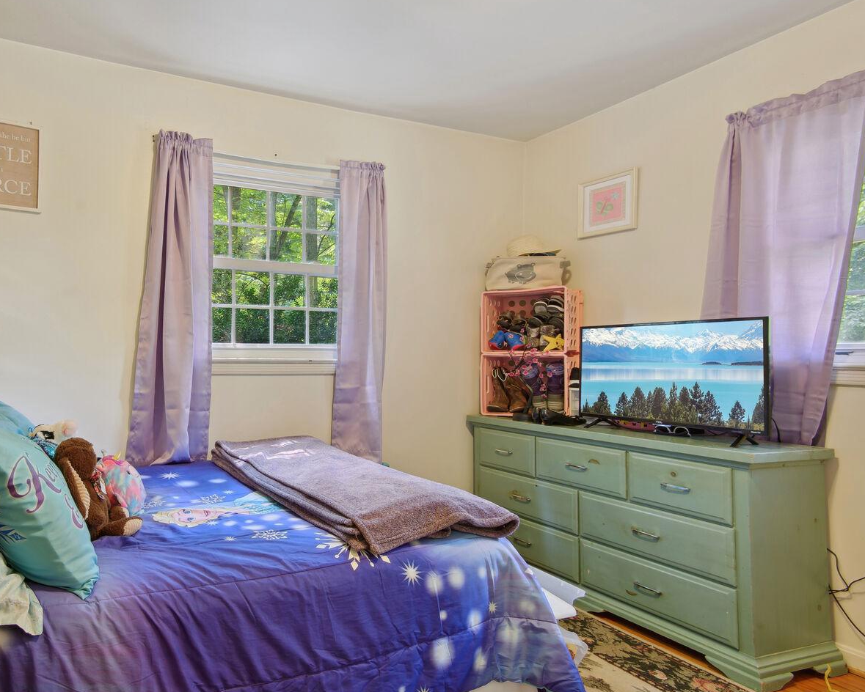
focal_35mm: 22
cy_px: 354
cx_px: 249
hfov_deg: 71.4
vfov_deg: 63.1
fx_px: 563
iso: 200
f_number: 8
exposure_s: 1/1.67
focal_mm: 16
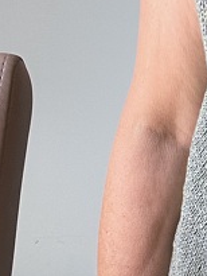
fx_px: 932
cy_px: 141
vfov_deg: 16.8
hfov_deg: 11.8
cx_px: 359
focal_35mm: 117
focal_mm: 2.71
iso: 100
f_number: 2.2
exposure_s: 1/78
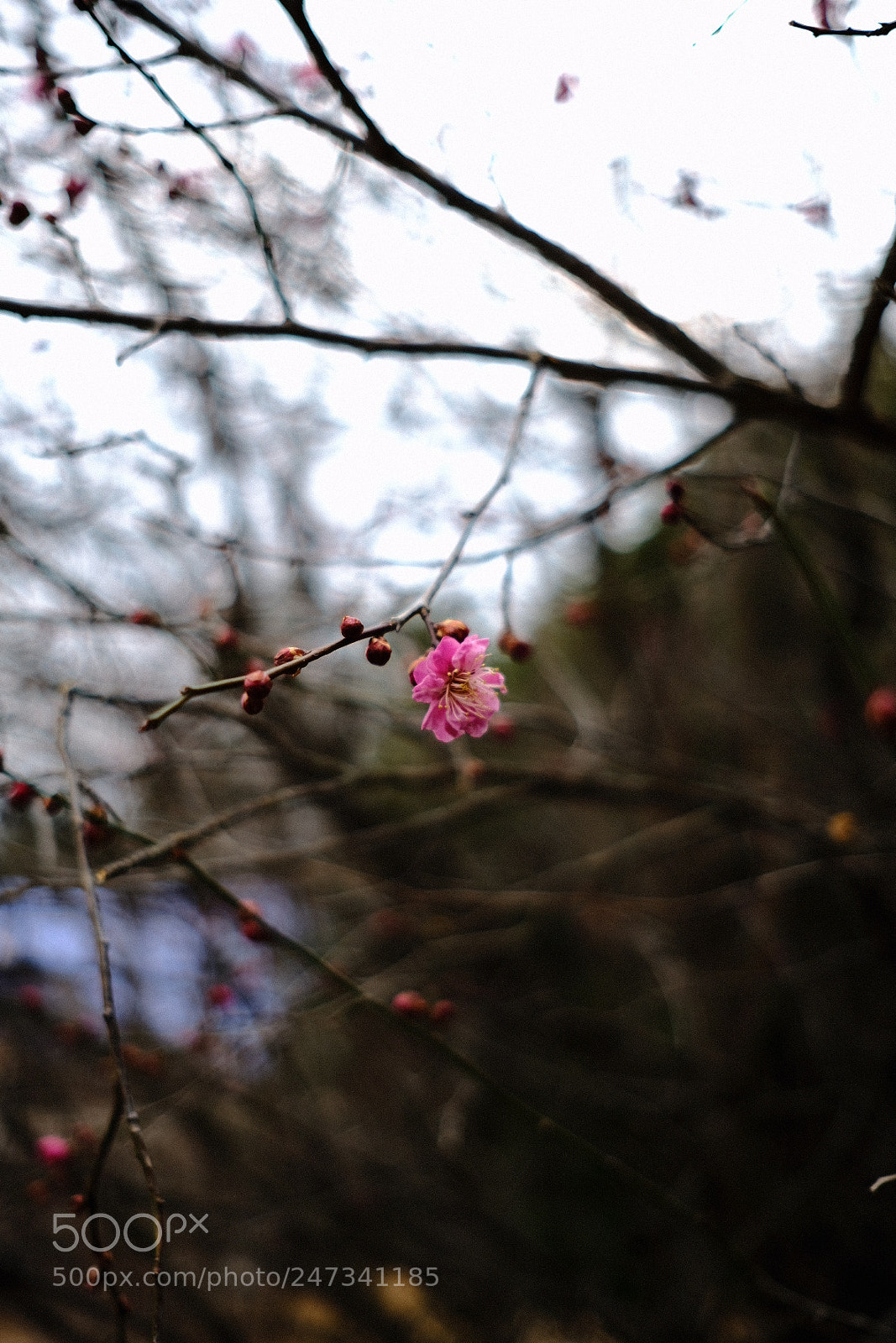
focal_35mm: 35
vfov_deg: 54.4
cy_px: 672
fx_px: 1306
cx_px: 448
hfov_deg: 37.9
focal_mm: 23
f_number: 2
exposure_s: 1/420
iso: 100
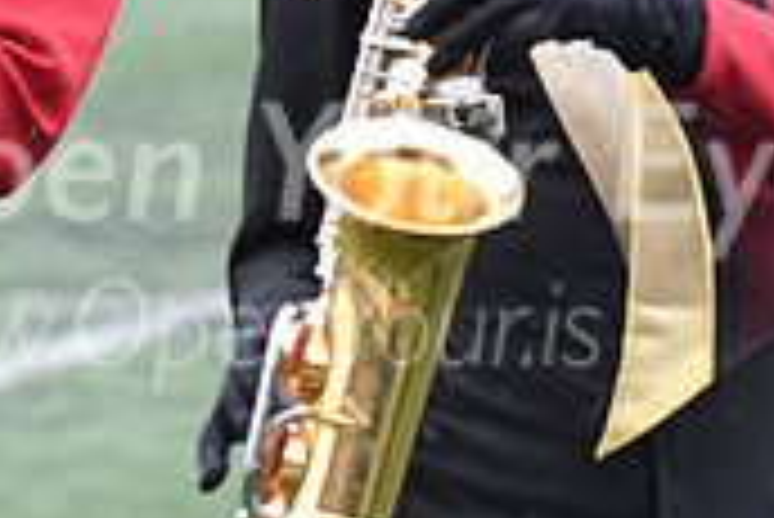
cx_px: 400
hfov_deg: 3.7
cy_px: -137
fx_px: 11964
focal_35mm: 556
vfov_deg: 2.5
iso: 1000
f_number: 4
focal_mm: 110
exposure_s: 1/320
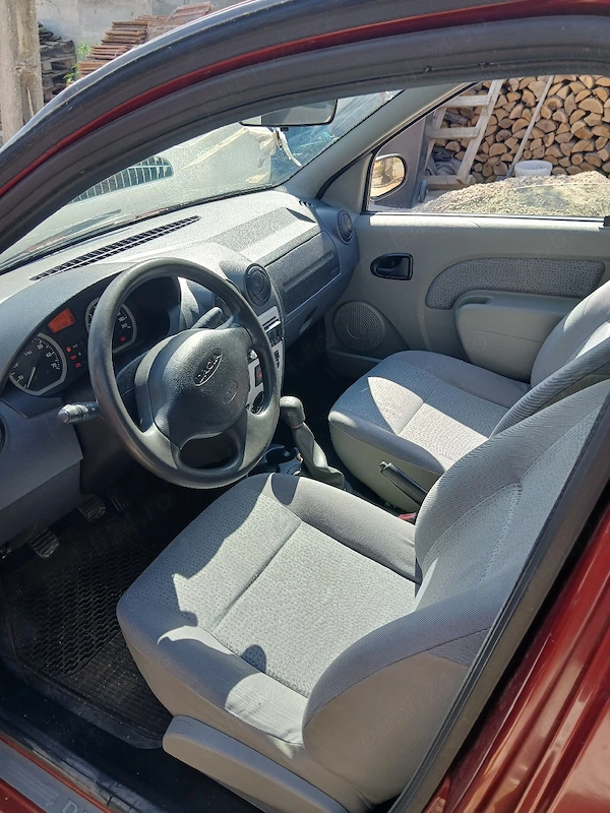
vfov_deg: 67.3
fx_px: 611
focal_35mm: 26
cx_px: 305
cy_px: 406
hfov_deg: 53.1
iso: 20
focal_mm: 3.98
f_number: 1.8
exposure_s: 1/149
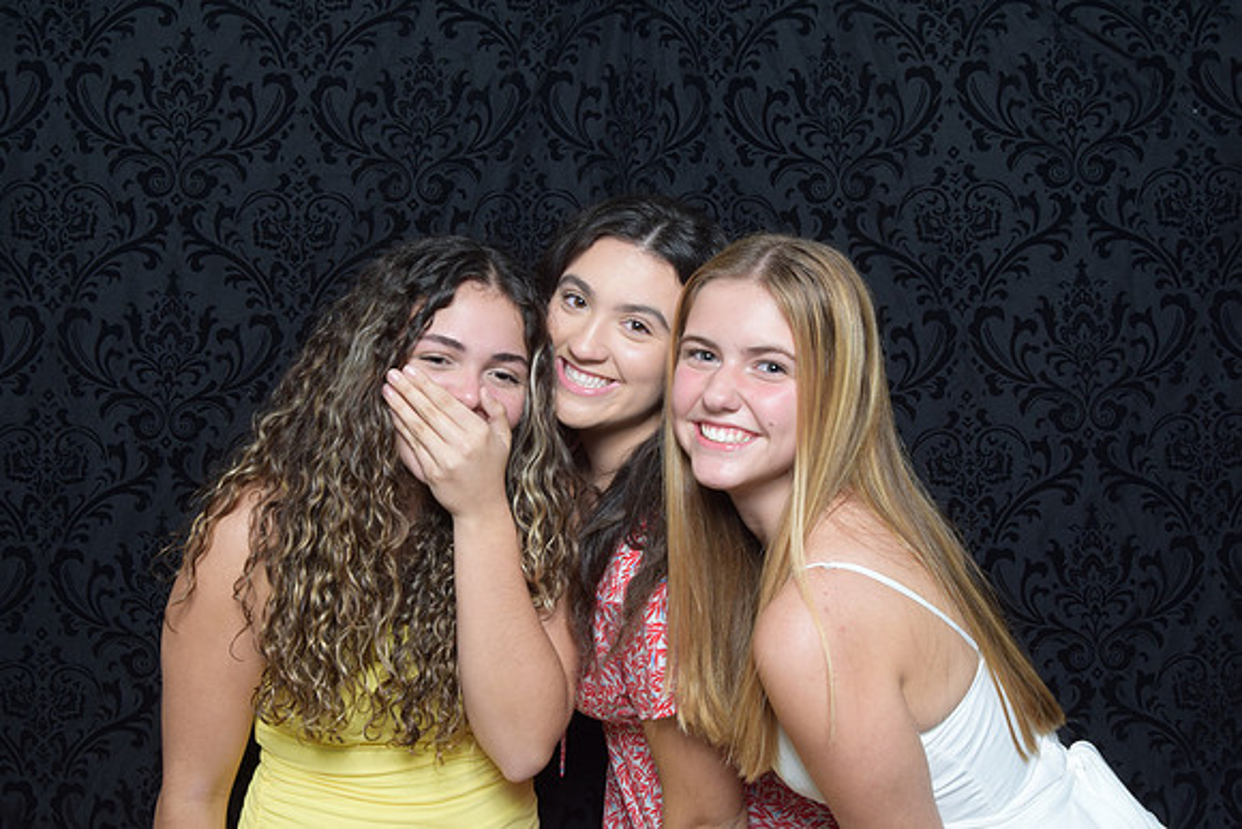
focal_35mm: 39
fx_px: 1346
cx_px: 621
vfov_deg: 34.2
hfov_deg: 49.5
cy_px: 414
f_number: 20
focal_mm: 26
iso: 500
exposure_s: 1/60
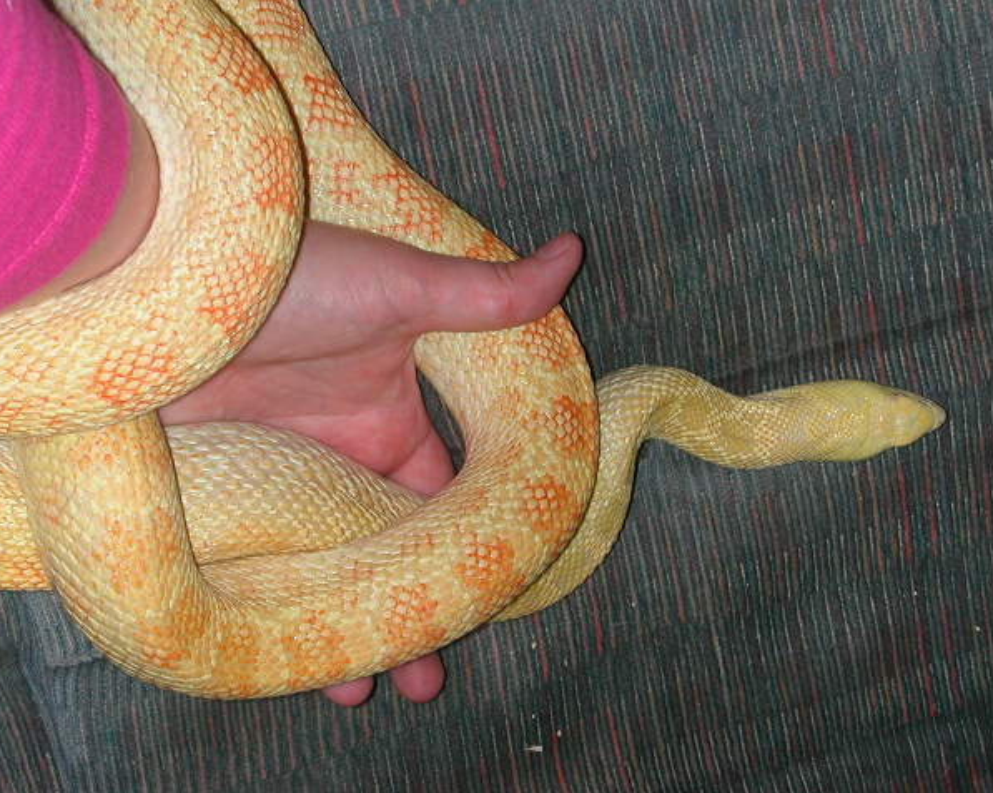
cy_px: 397
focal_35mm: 67
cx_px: 506
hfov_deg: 28.3
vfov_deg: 22.8
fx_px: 1968
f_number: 3.5
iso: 100
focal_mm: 9.7
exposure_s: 1/59.9
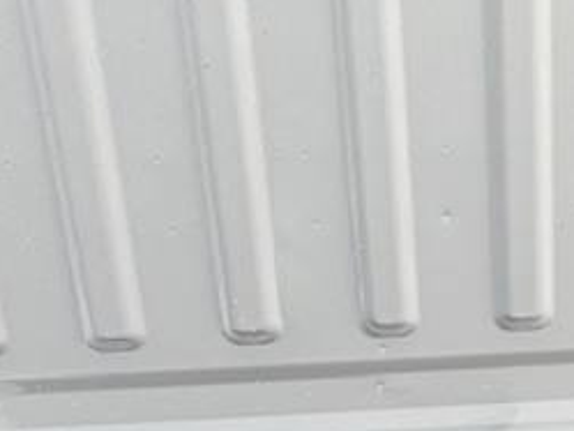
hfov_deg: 26.0
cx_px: 533
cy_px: -94
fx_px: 1194
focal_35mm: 72
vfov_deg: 19.2
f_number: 2.2
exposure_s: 1/424
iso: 64
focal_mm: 2.22
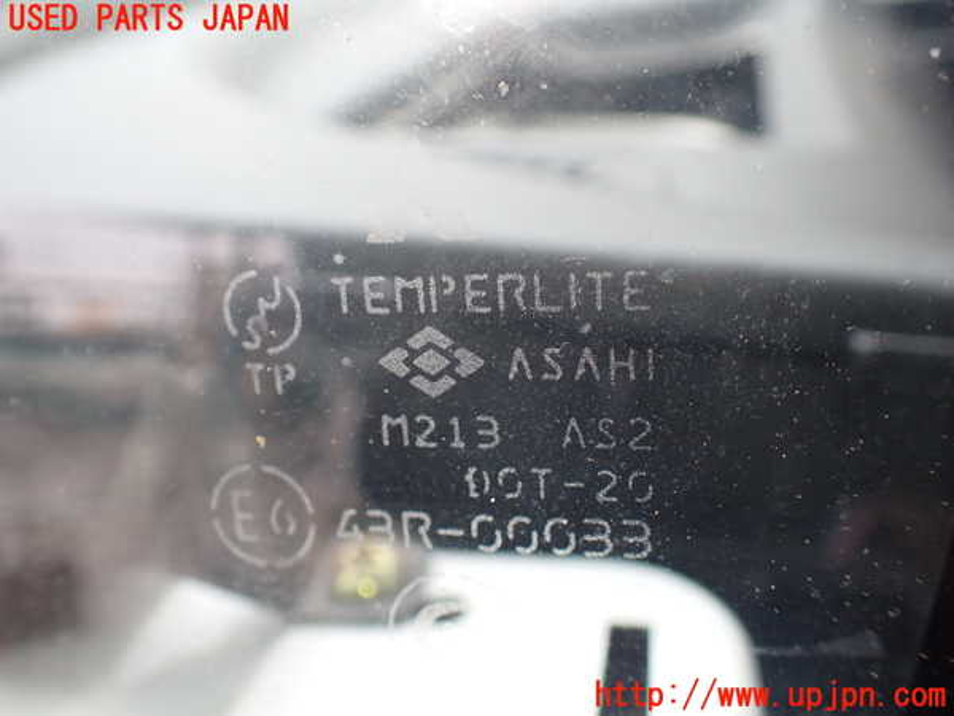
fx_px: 827
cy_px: 358
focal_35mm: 30
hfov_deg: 60.0
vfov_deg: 46.8
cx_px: 477
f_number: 2.3
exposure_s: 1/125
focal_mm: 5.4
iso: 160
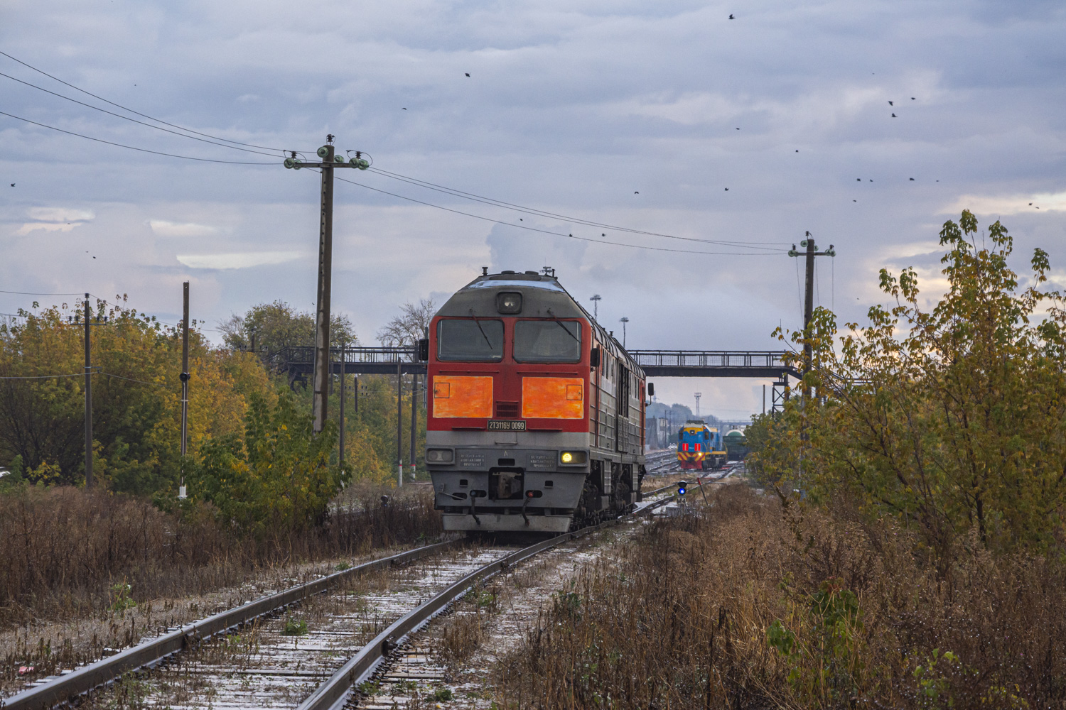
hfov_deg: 15.7
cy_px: 345
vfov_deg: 10.5
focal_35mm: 131
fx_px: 3877
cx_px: 536
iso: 400
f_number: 7.1
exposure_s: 1/500
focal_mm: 85
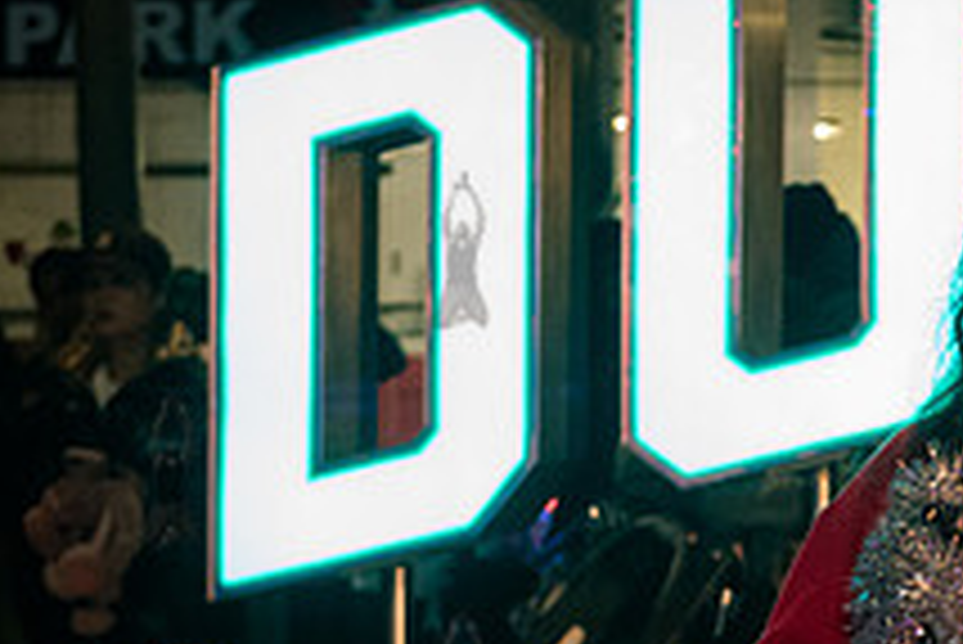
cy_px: 466
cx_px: 1040
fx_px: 4497
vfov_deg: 8.2
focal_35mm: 168
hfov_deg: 12.0
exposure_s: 1/160
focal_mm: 62
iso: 4000
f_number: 4.5
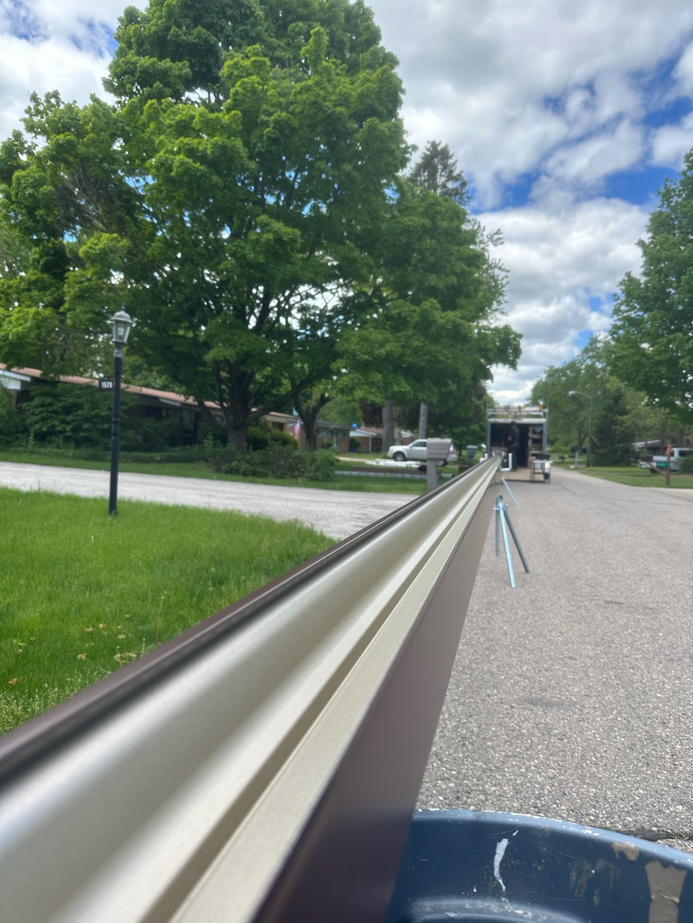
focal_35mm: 24
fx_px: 641
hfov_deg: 56.8
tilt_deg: +1.0
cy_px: 462
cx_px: 346
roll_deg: -5.0
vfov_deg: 71.6
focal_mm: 6.86
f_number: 1.78
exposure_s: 1/1692
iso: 80
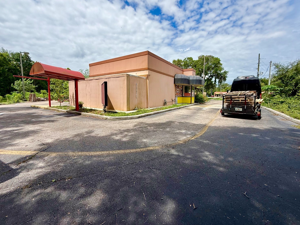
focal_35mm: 15
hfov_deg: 98.1
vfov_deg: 81.7
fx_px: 130
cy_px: 105
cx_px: 146
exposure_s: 1/2024
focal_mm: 2.22
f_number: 2.2
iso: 50
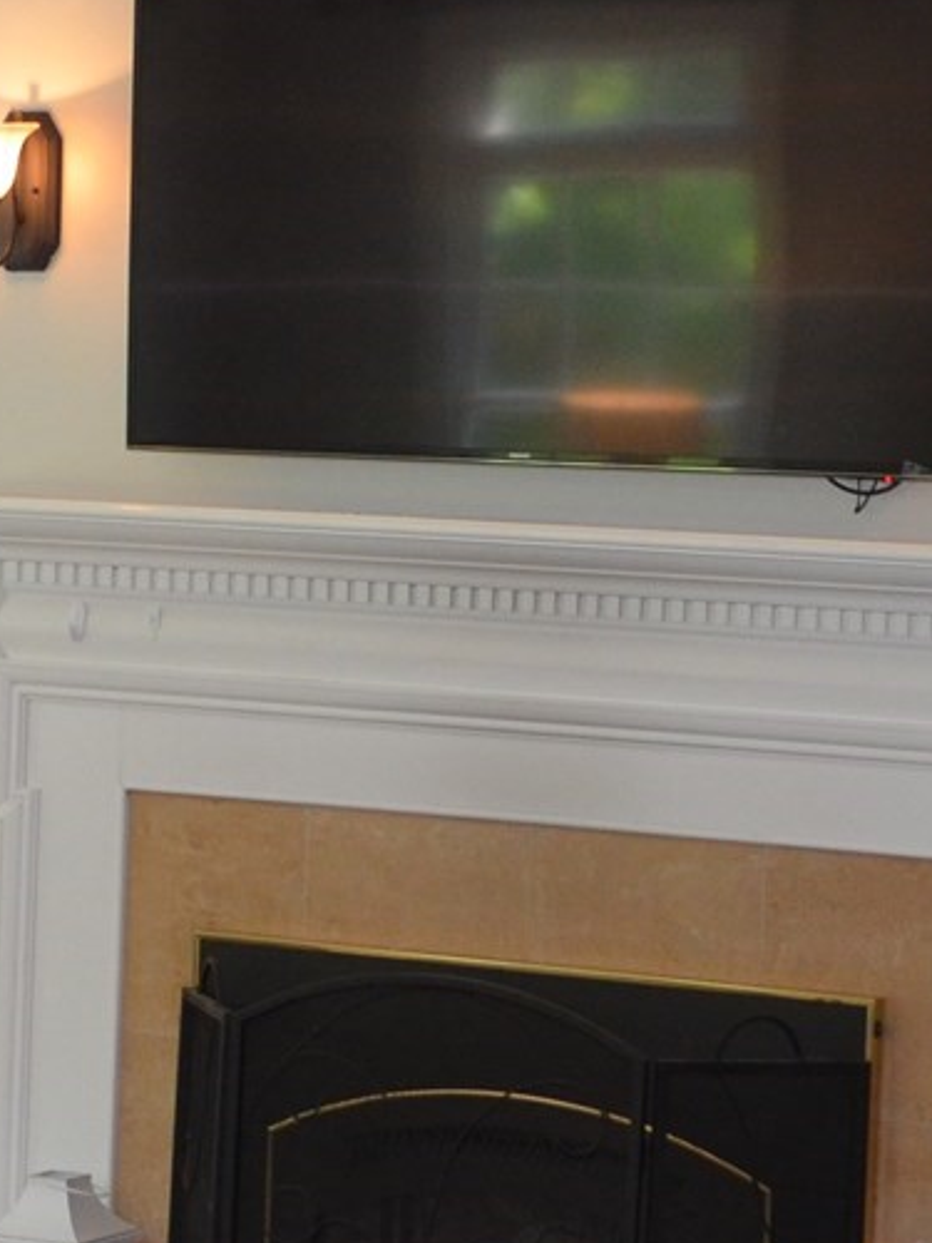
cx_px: 281
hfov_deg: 12.5
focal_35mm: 118
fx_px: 4236
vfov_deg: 16.7
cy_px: 696
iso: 800
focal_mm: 20
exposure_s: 1/60
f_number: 3.8
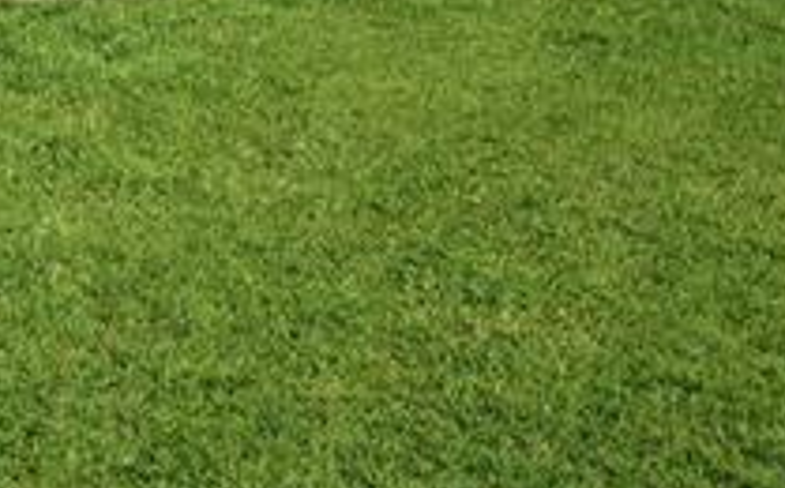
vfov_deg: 15.1
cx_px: -545
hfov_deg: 20.9
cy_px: -381
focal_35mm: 75
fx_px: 1602
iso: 100
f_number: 8
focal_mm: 15
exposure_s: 1/160
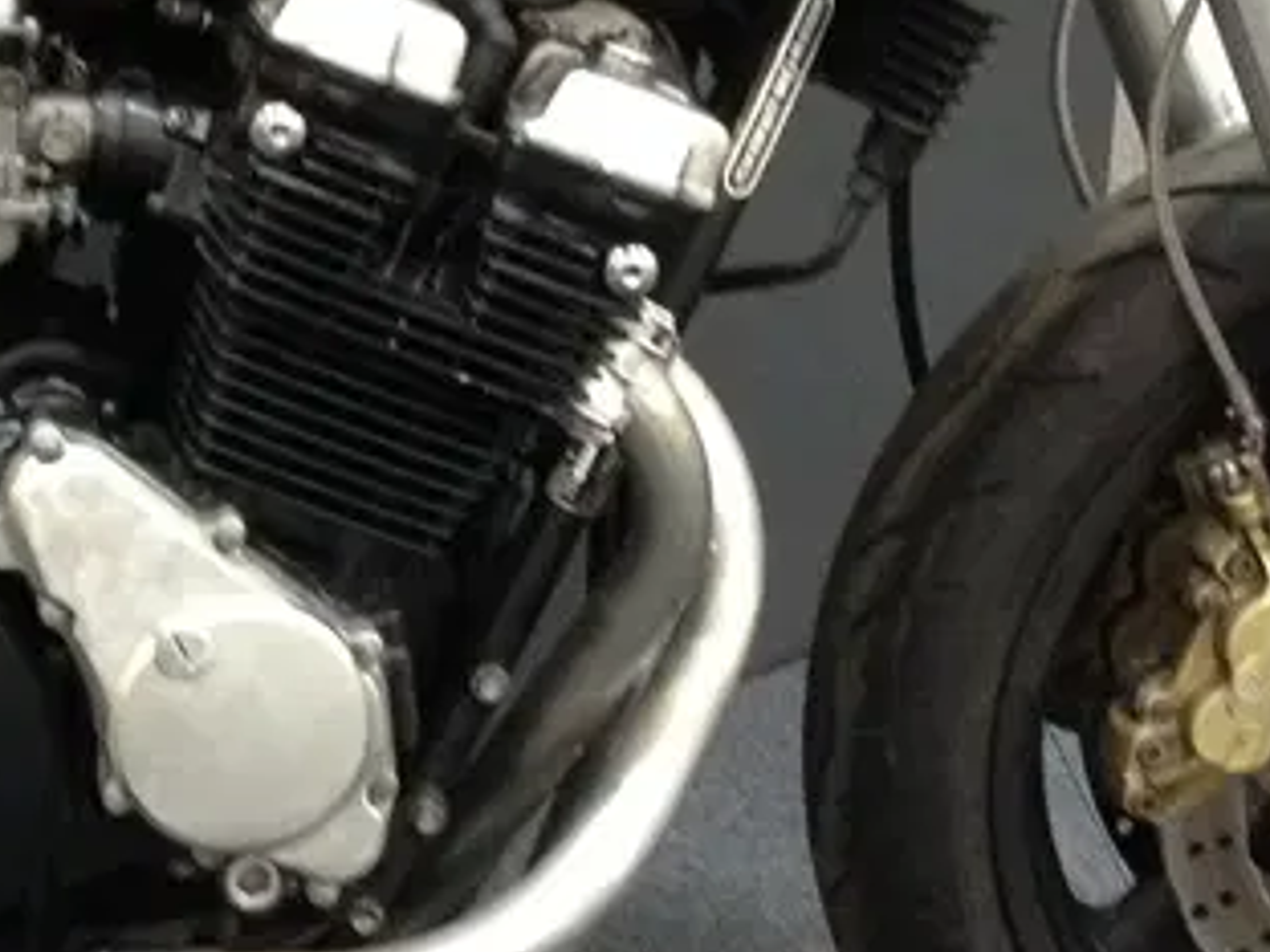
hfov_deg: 15.1
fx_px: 4659
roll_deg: +1.9
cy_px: 618
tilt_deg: -22.7
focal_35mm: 127
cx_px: -142
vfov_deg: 11.7
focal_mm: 4.12
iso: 200
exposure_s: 1/20
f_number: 2.4
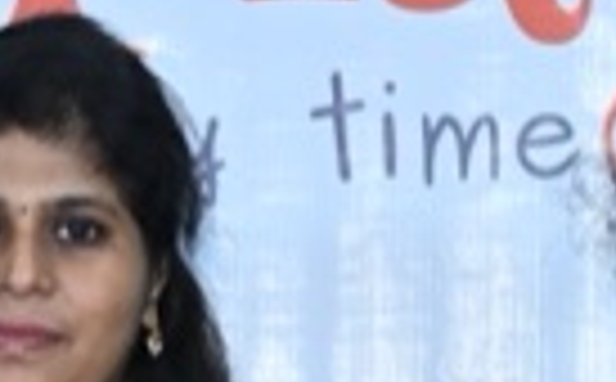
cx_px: 63
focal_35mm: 403
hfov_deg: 5.2
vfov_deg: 3.2
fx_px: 6752
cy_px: 638
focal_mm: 54
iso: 1250
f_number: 7.1
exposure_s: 1/160
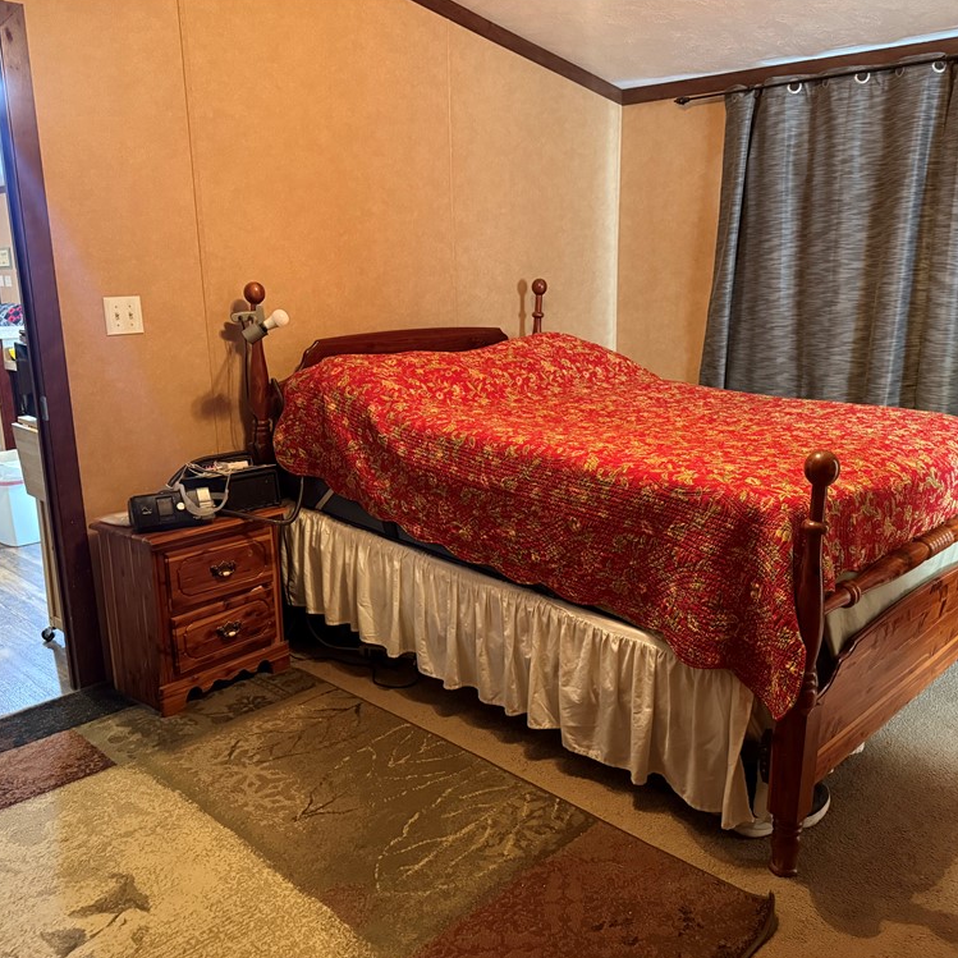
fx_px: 908
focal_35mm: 29
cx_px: 521
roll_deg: +0.3
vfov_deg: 55.6
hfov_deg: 55.5
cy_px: 485
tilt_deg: -13.1
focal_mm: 6.76
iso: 1000
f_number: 1.78
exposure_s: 1/30
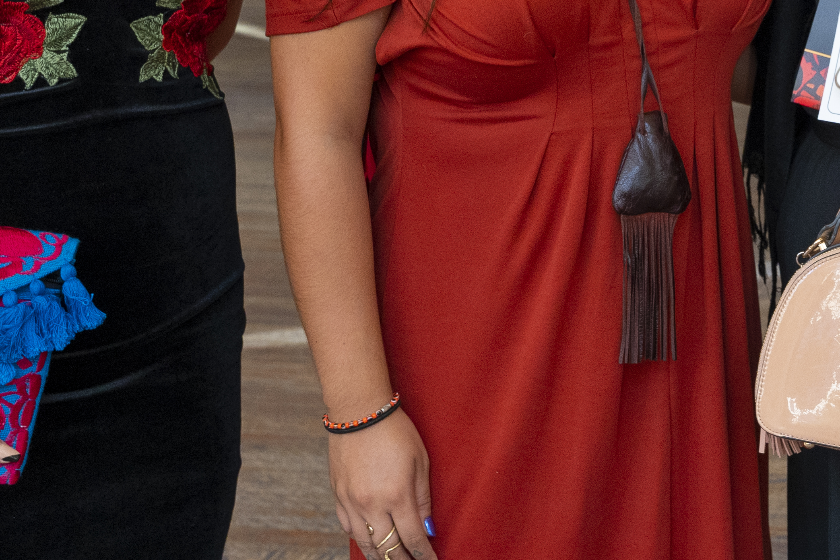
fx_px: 2200
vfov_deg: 14.3
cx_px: 813
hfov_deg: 21.0
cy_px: 14
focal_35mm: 94
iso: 1250
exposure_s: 1/100
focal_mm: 32.8
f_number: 5.6
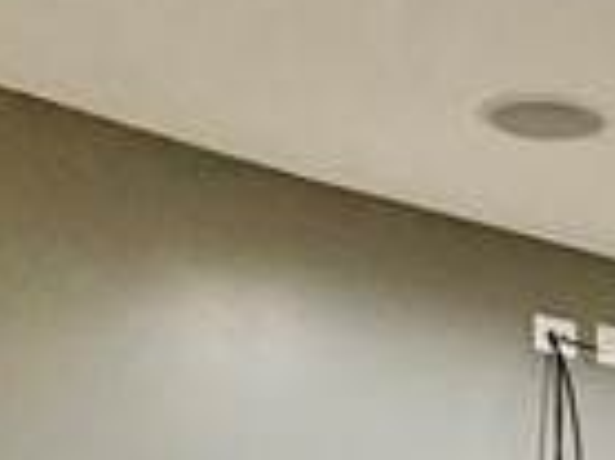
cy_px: 929
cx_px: 942
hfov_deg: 17.1
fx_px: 1828
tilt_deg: -5.9
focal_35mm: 103
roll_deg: +1.0
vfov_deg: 12.6
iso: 640
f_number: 2.2
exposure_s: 1/120
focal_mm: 2.22
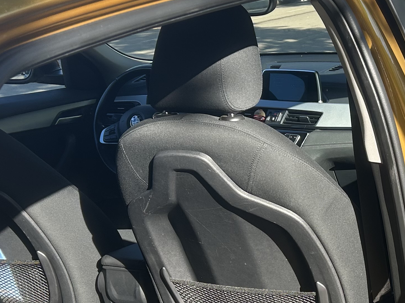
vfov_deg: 20.3
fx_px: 842
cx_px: 363
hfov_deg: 26.2
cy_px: 227
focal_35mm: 72
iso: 50
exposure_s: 1/597
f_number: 1.5
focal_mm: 5.7
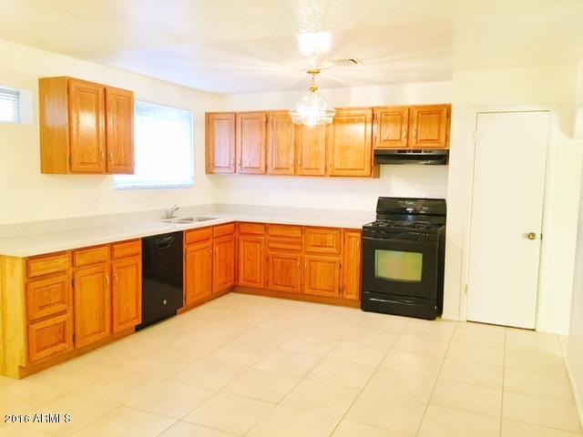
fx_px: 488
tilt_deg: -5.6
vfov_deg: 48.2
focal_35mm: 29
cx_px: 292
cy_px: 218
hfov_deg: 61.7
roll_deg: -1.3
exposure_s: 1/30
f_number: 2.2
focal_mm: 4.15
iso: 100
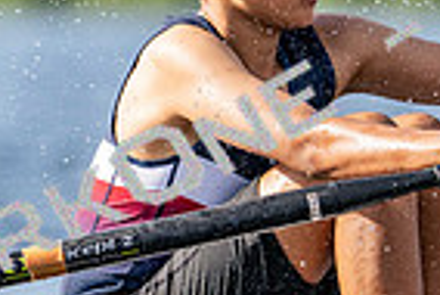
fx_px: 19942
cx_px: 245
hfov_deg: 1.3
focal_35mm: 1630
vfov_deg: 0.8
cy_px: 51
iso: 450
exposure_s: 1/2500
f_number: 4.5
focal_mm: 400
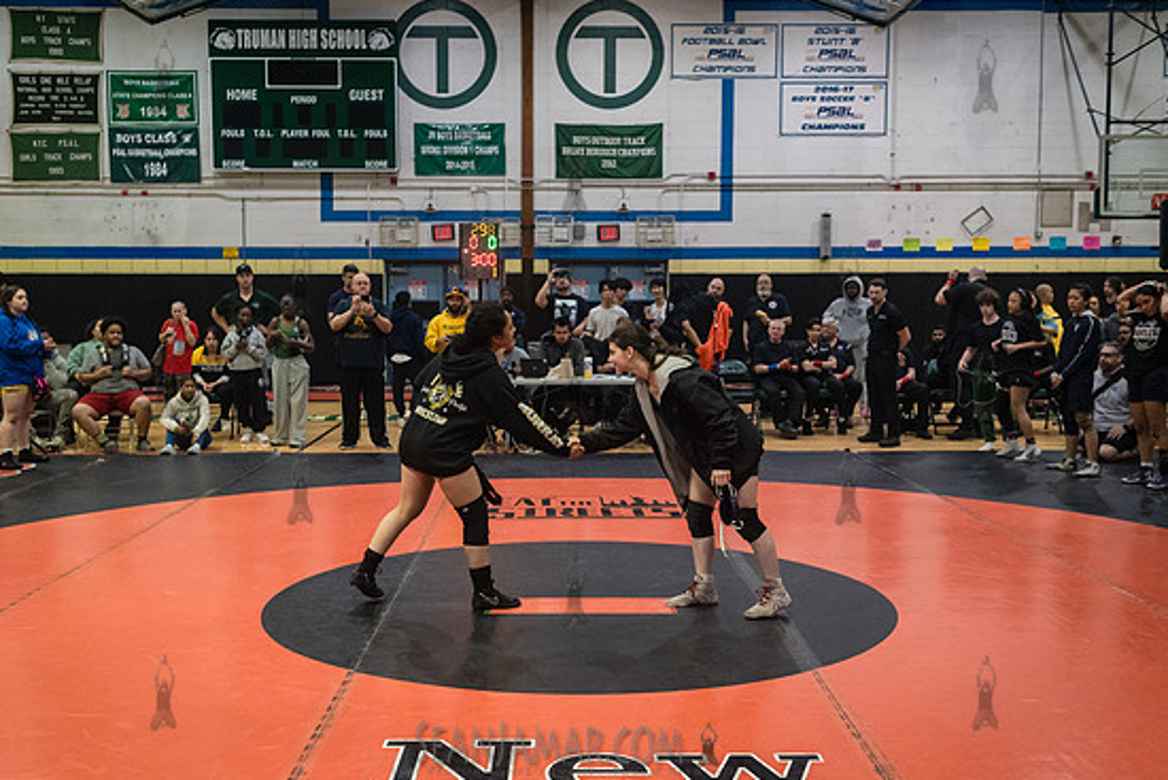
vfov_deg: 35.1
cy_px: 384
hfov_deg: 50.7
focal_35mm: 38
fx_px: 1233
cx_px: 573
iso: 5000
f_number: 3.2
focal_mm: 35
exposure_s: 1/500
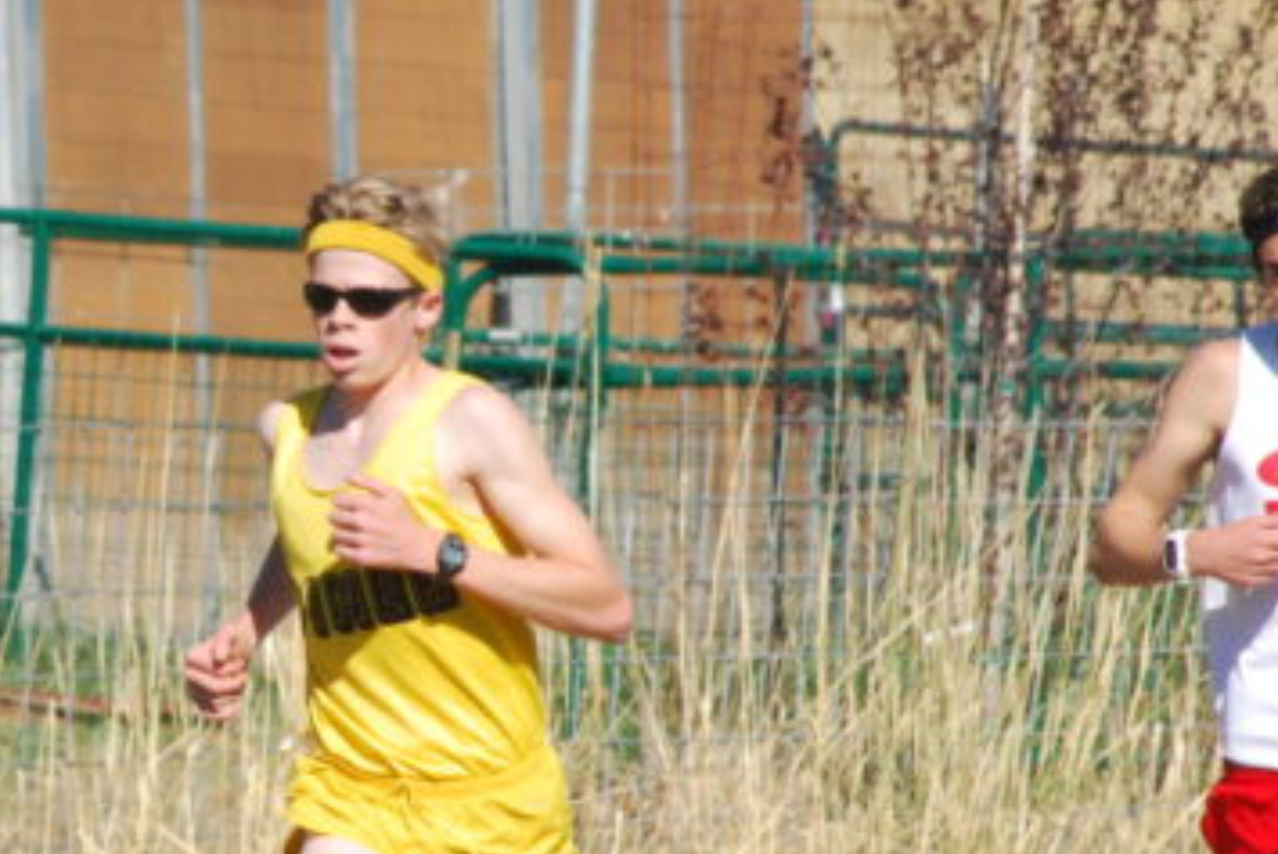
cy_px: 568
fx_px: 30754
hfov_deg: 2.4
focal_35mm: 866
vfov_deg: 1.6
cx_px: -184
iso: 1000
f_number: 13
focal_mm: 200
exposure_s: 1/1250
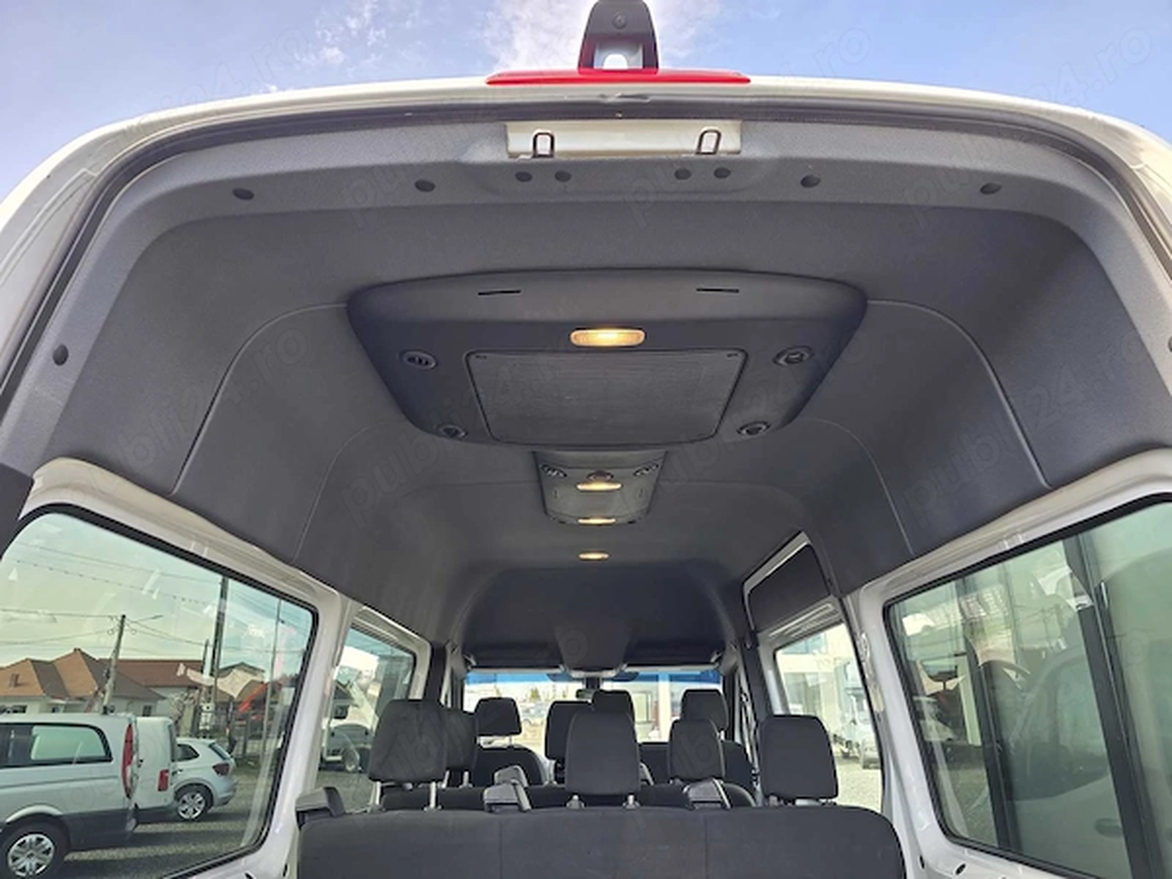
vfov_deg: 58.9
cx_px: 586
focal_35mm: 23
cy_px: 440
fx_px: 779
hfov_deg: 73.9
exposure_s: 1/50
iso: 16
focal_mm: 6.3
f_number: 1.7
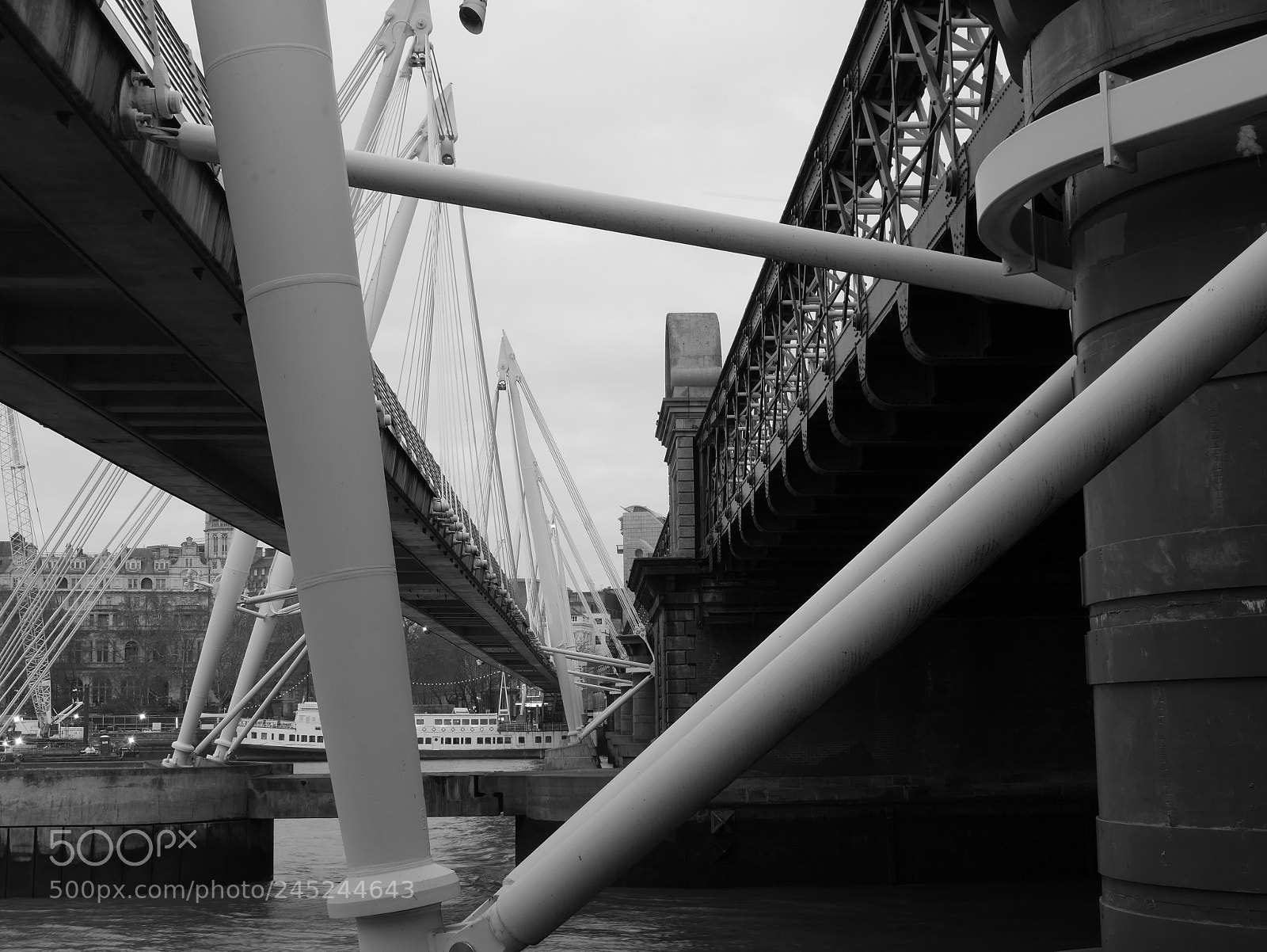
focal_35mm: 50
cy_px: 476
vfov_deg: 29.1
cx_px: 634
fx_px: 1831
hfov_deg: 38.2
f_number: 11
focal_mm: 25
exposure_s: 1/4
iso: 125
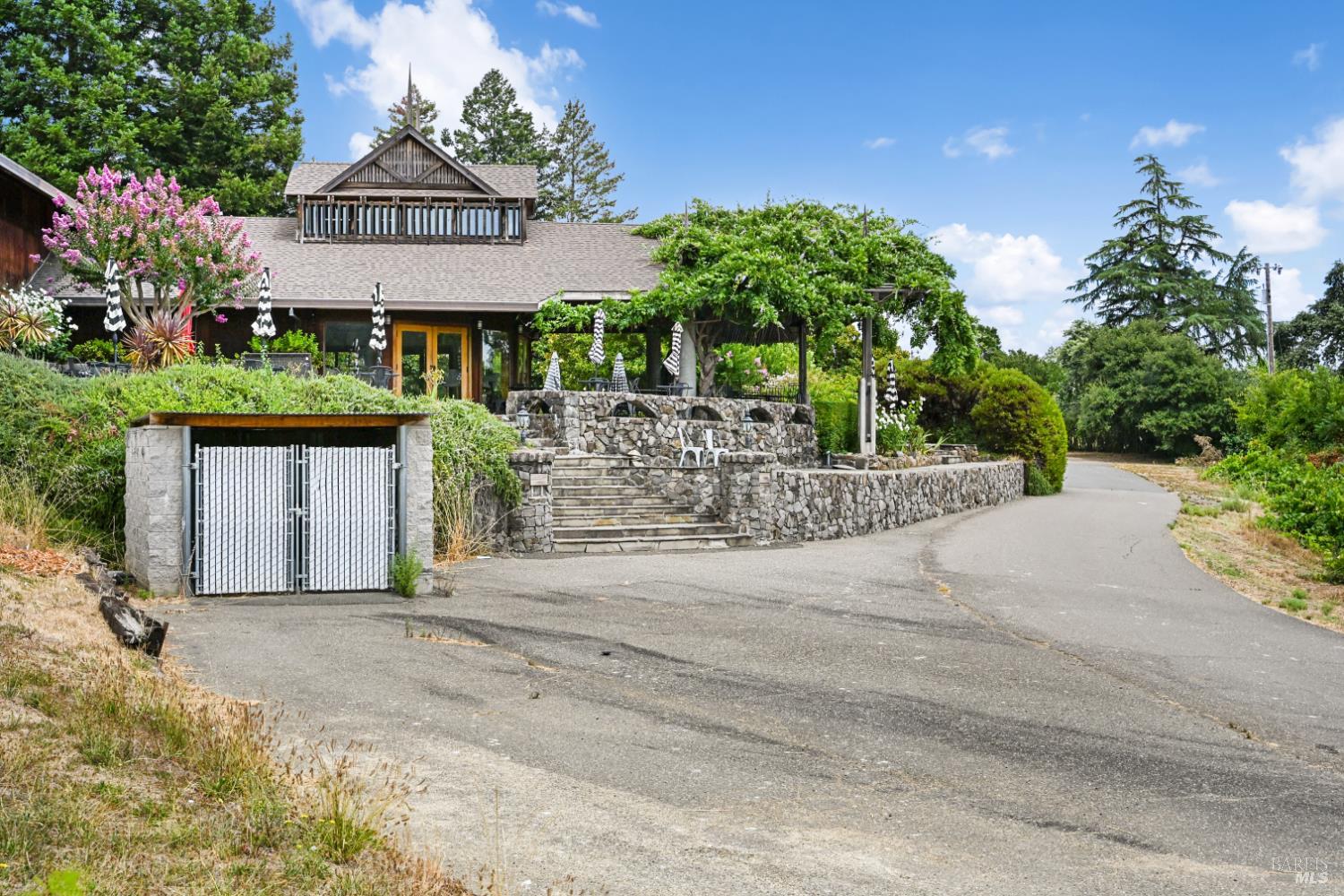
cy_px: 448
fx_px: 1568
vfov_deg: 31.9
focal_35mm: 42
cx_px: 672
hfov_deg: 46.4
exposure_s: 1/1600
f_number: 13
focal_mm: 42
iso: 1600
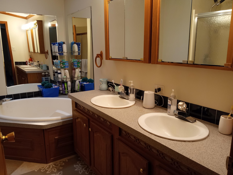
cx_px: 116
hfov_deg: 63.4
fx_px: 188
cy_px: 88
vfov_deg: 49.7
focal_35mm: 28
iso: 235
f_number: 2.2
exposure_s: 1/60
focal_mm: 3.71
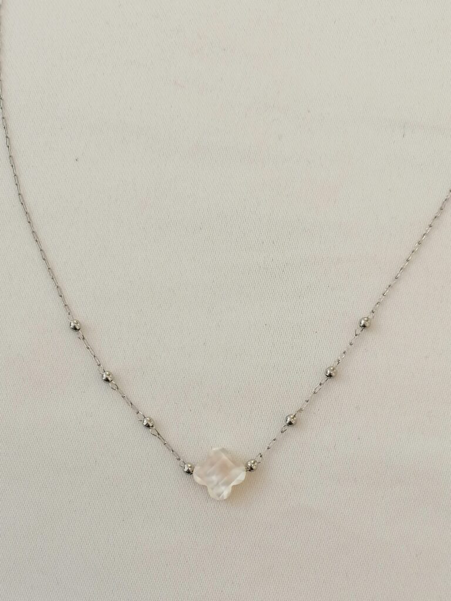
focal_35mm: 62
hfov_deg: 23.7
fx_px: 1077
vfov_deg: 31.2
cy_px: 300
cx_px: 226
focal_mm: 4.75
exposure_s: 1/50
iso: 50
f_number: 1.8
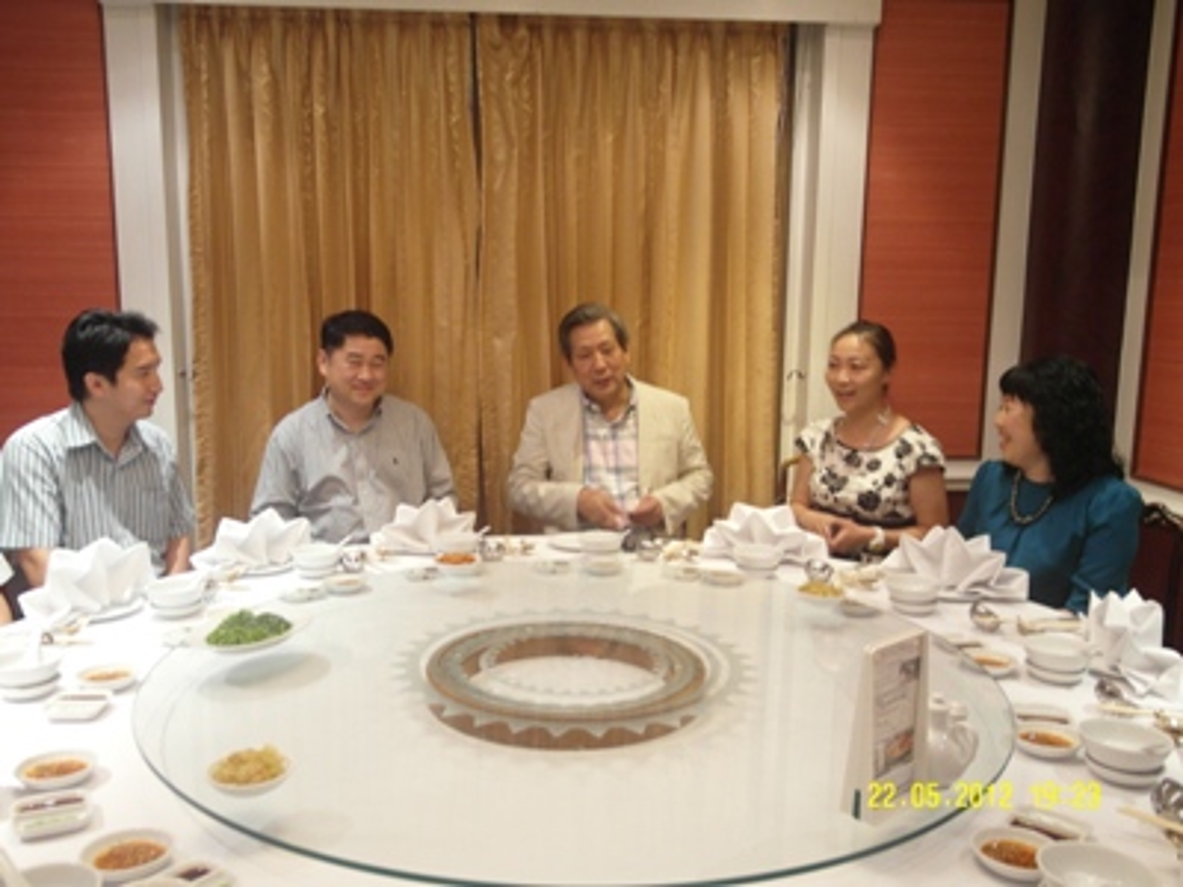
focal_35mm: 30
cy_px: 444
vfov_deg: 46.8
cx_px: 592
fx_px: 1025
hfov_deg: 60.0
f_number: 2
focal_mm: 6.5
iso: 200
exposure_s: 1/20
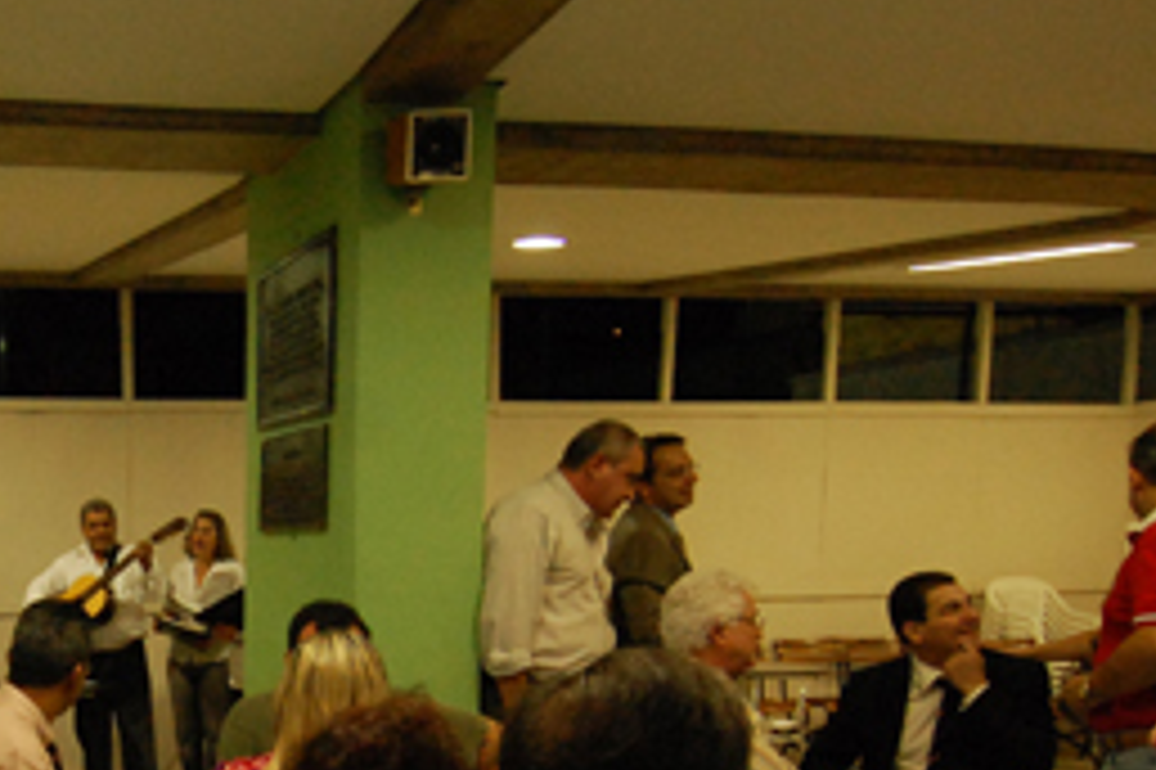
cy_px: 754
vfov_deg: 29.9
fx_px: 1348
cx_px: 54
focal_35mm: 42
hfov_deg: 41.6
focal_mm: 12
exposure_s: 1/60
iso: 1600
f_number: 4
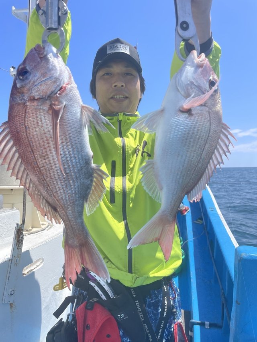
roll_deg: +0.9
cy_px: 171
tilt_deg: -0.1
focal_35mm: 26
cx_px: 128
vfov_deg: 67.3
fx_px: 258
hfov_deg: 53.0
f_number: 1.6
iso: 32
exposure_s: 1/2882
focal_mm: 4.2
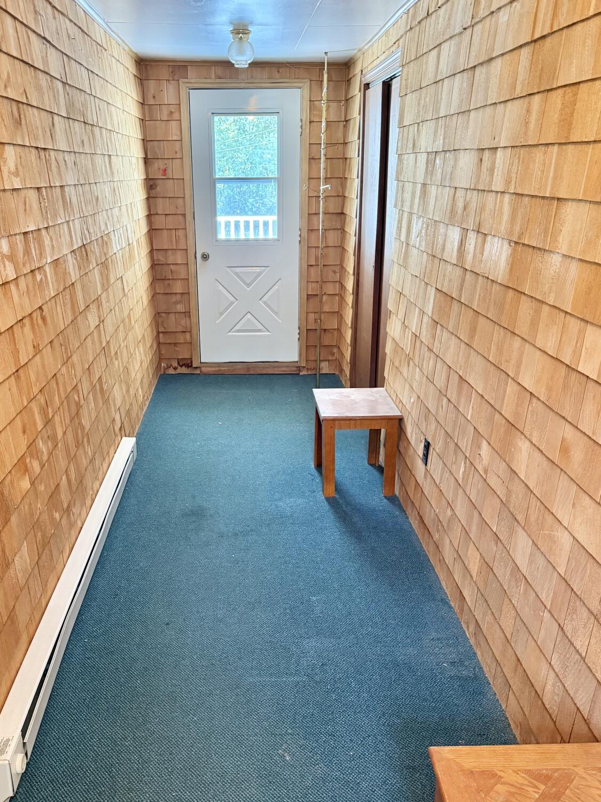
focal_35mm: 32
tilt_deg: -20.8
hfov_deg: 44.1
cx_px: 263
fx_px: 741
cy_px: 450
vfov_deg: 56.7
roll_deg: -0.4
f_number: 1.78
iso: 400
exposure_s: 1/60
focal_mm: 6.76
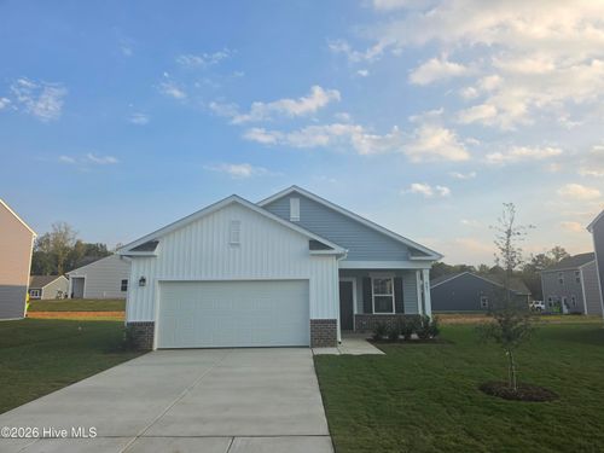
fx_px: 401
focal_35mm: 23
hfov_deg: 73.9
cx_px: 302
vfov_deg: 58.9
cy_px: 226
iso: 64
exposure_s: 1/2737
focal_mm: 6.5
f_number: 1.4
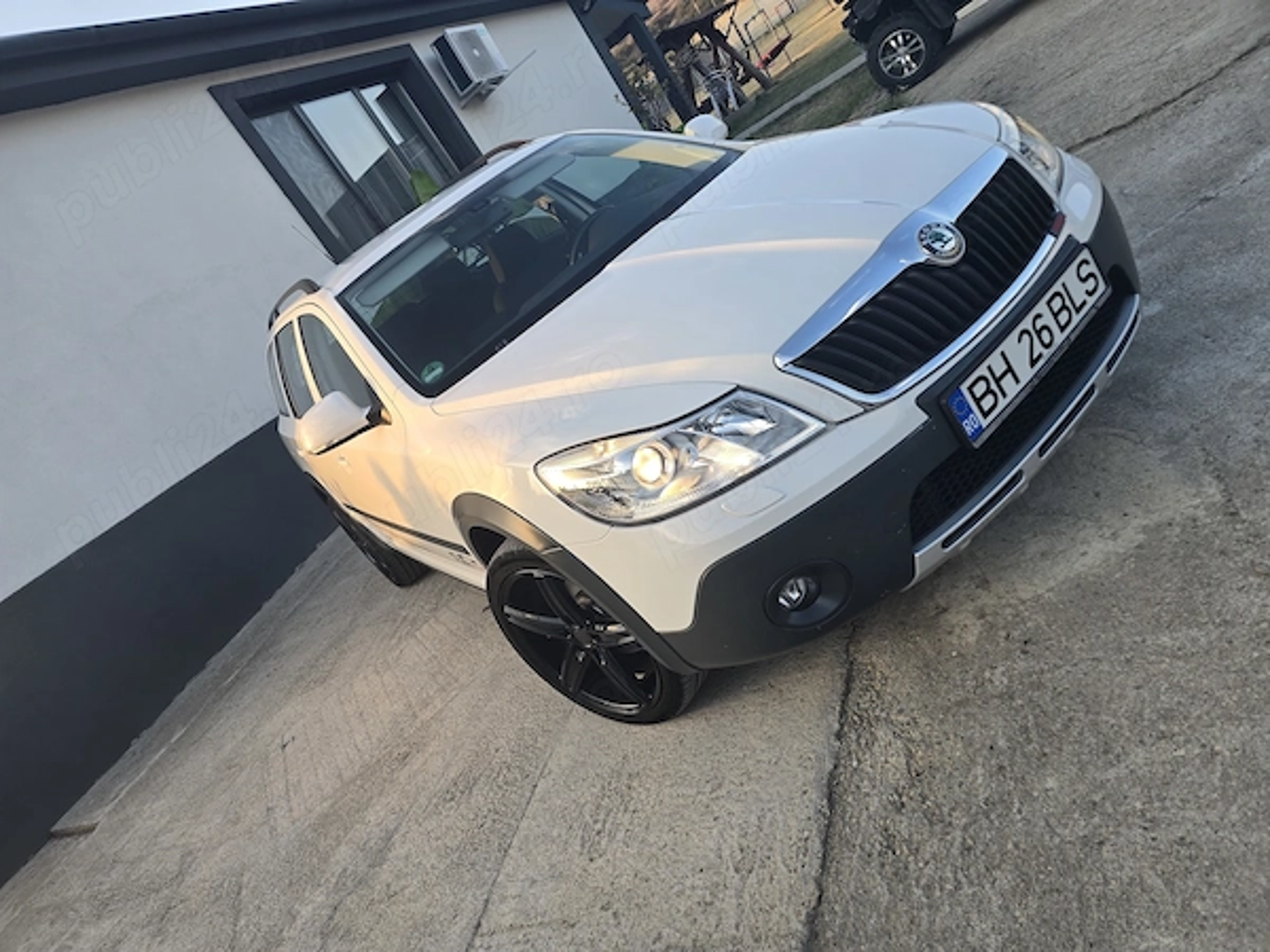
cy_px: 476
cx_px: 635
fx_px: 844
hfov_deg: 73.9
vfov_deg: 58.9
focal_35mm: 23
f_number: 1.7
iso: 25
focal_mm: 6.3
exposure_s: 1/180
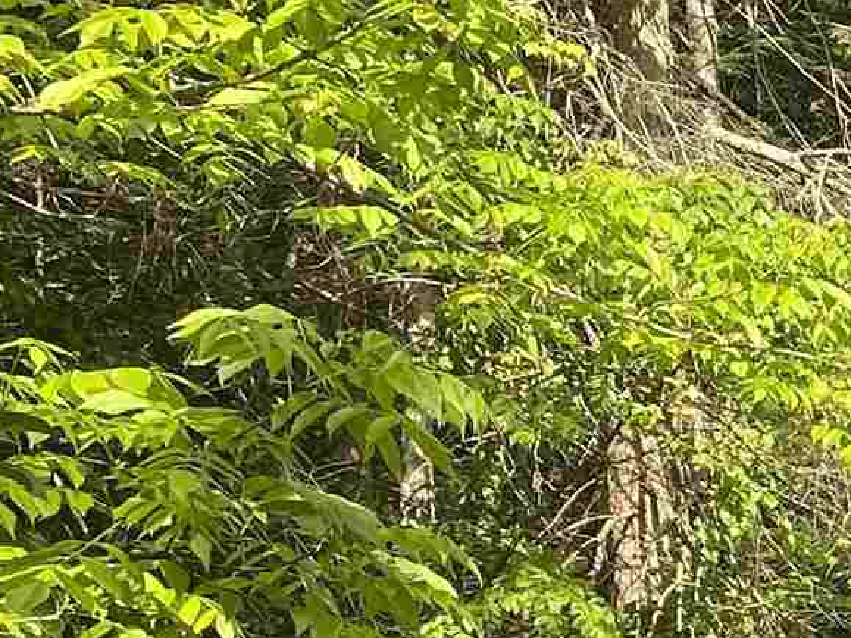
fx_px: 3392
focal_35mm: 138
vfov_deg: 10.0
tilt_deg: +0.0
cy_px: 1245
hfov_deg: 12.4
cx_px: 1752
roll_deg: -1.6
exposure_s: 1/690
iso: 32
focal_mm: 4.25
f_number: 1.8
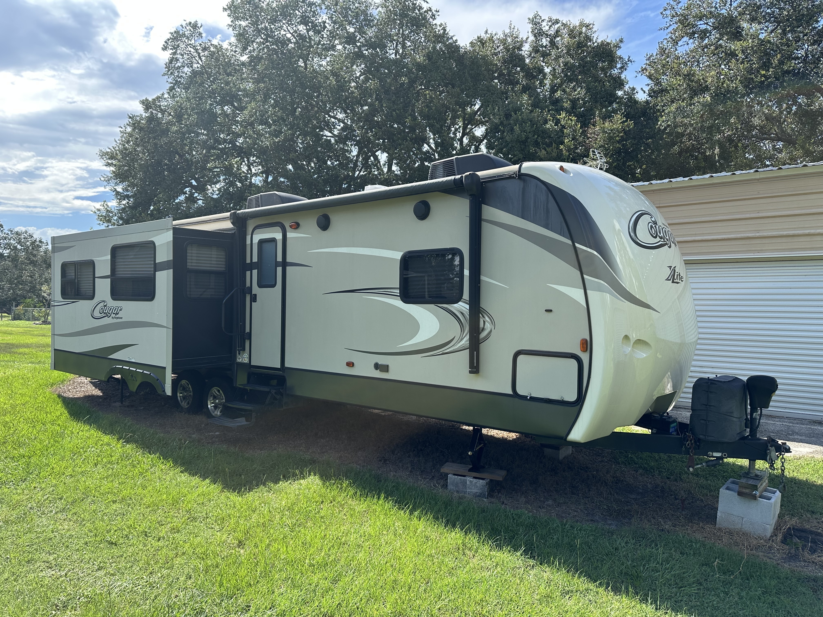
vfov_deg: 56.8
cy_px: 308
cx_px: 412
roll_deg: +0.3
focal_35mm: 24
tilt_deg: +1.0
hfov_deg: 71.6
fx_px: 571
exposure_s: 1/1845
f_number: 1.78
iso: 80
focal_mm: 6.86
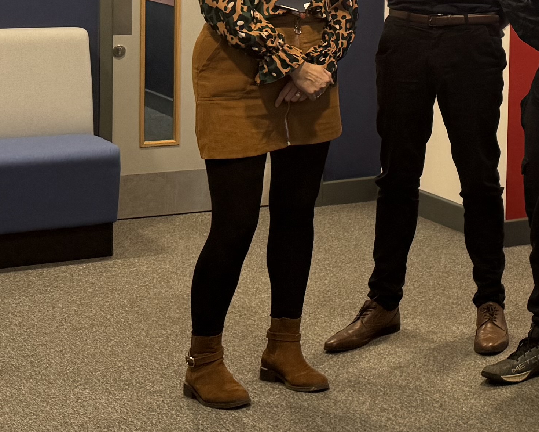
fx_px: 1452
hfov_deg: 16.9
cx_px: 1010
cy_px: -34
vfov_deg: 16.4
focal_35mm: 91
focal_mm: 6.76
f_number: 1.78
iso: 80
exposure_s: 1/100
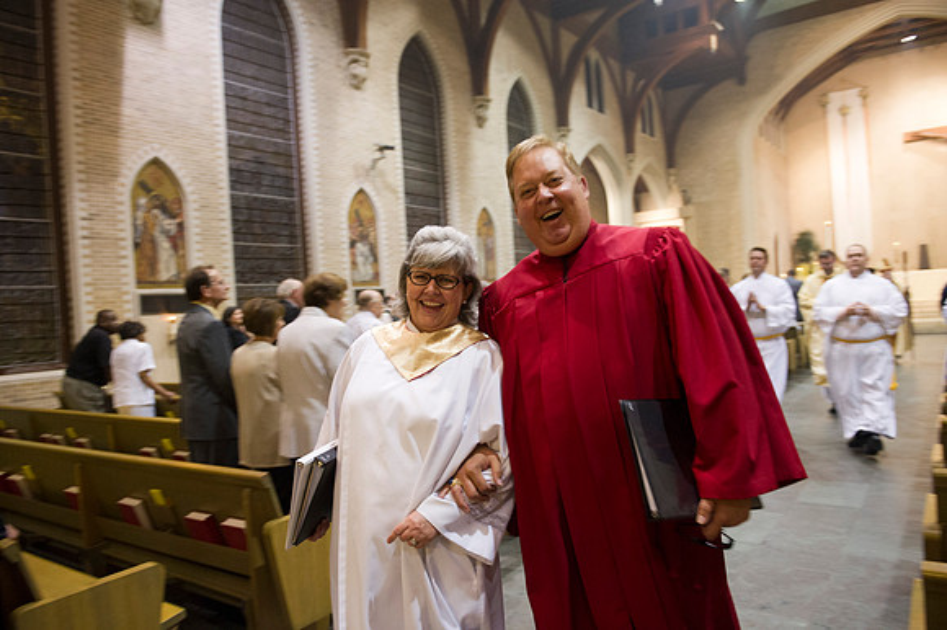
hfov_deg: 67.4
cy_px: 315
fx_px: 710
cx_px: 474
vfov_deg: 47.9
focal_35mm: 27
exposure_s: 1/80
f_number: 3.5
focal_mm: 27
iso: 2000
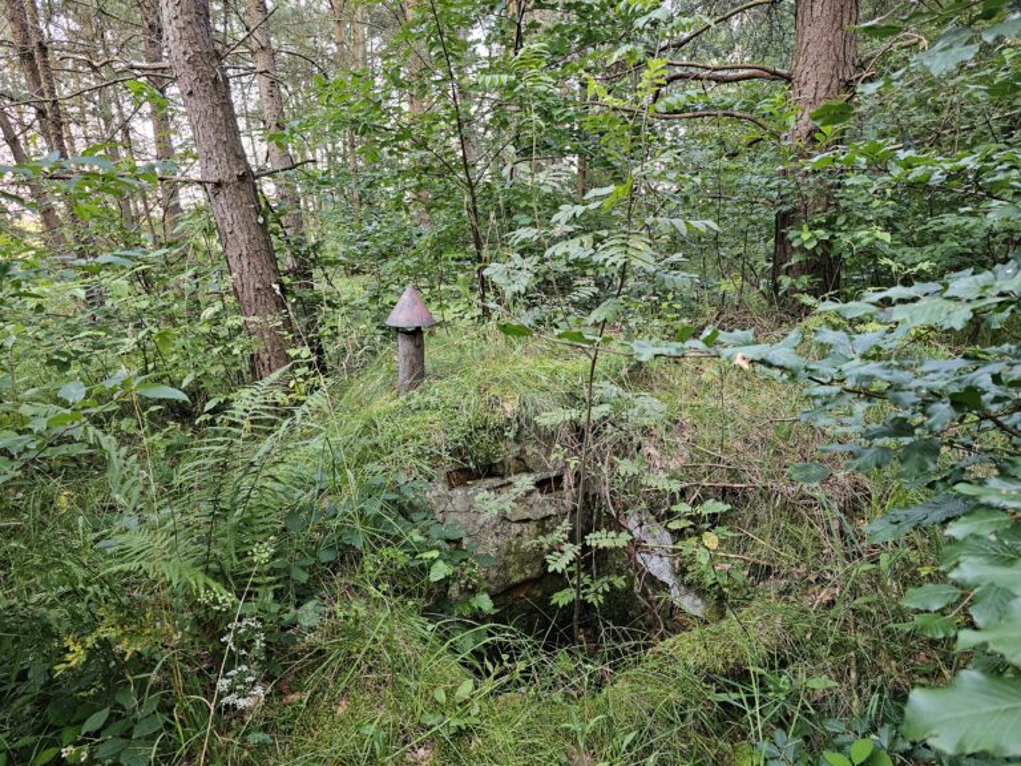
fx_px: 678
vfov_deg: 58.9
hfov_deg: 73.9
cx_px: 510
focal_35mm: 23
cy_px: 383
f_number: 1.7
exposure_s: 1/100
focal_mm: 6.3
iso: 800
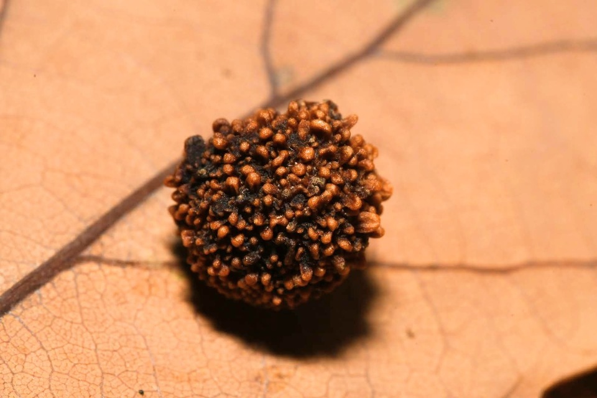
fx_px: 2612
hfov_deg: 13.0
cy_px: 199
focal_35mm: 158
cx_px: 298
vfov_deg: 8.7
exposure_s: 1/60
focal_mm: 105
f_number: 32
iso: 250
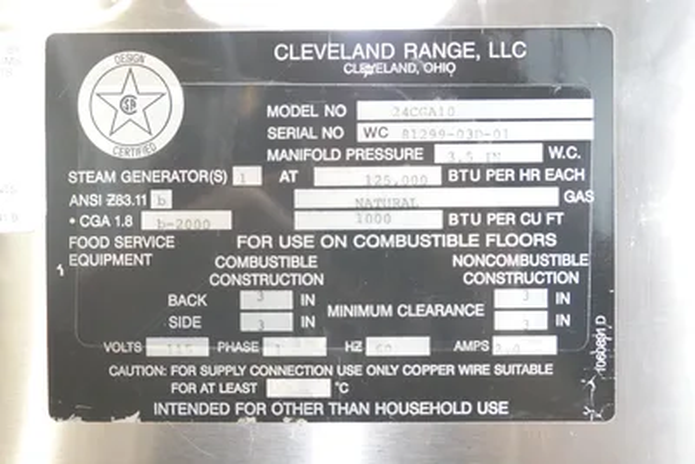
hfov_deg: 55.8
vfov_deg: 38.9
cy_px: 232
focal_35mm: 34
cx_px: 348
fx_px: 657
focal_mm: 12.76
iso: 3200
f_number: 3.5
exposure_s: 1/40
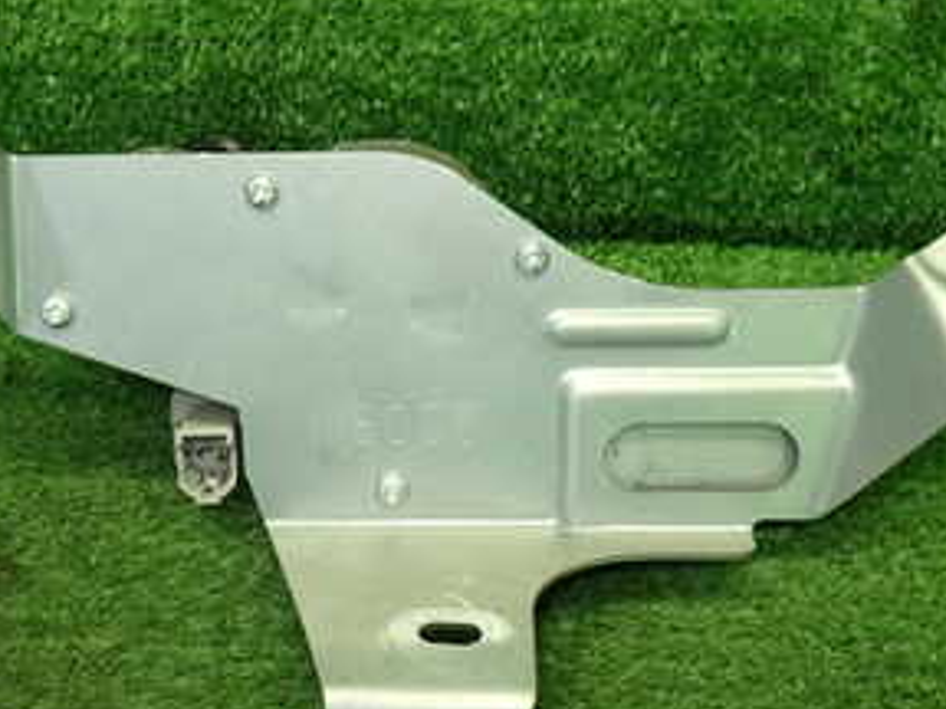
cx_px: 424
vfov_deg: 27.9
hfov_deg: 36.8
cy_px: 443
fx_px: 1421
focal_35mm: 52
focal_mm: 4.5
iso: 200
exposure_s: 1/60
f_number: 2
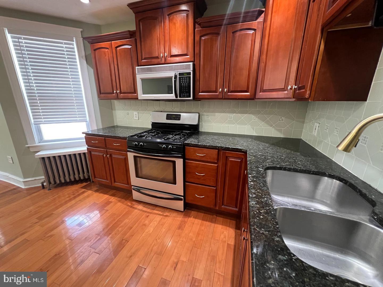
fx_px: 144
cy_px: 144
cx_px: 192
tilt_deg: -15.9
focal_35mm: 13
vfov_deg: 89.9
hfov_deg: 106.2
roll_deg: -0.7
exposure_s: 1/60
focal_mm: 1.57
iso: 800
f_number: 1.8
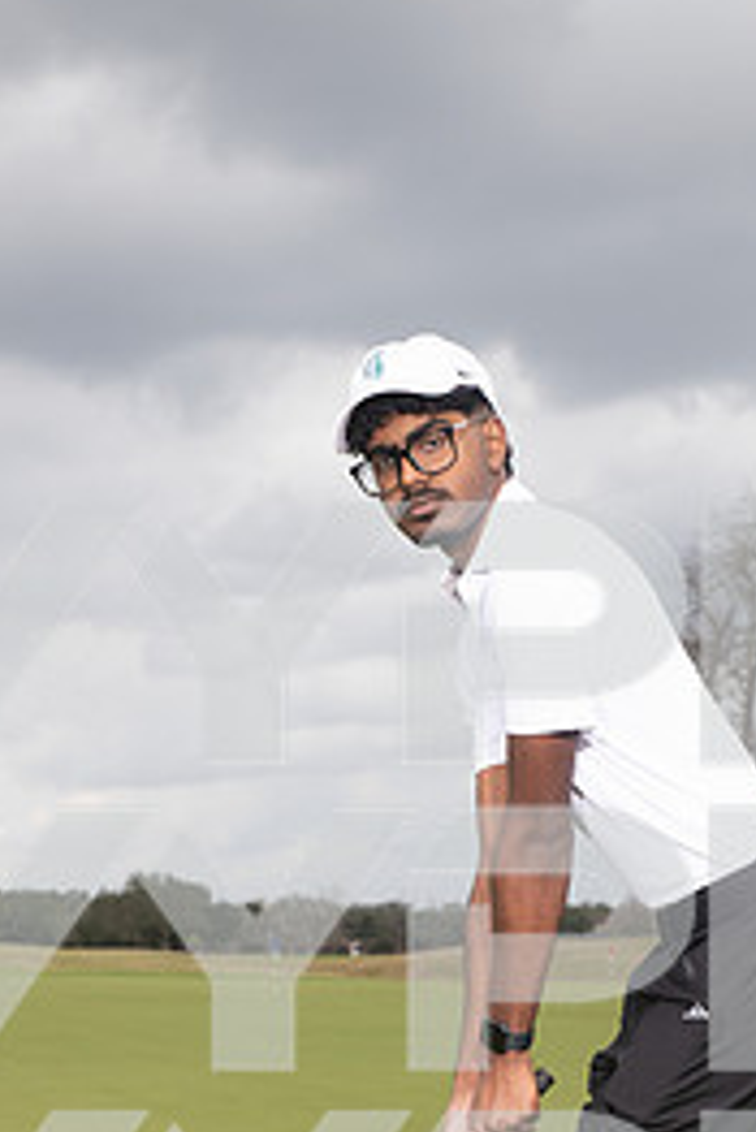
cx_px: 359
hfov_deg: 17.3
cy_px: 942
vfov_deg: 25.1
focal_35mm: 79
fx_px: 2485
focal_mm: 46
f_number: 6.3
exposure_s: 1/320
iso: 100
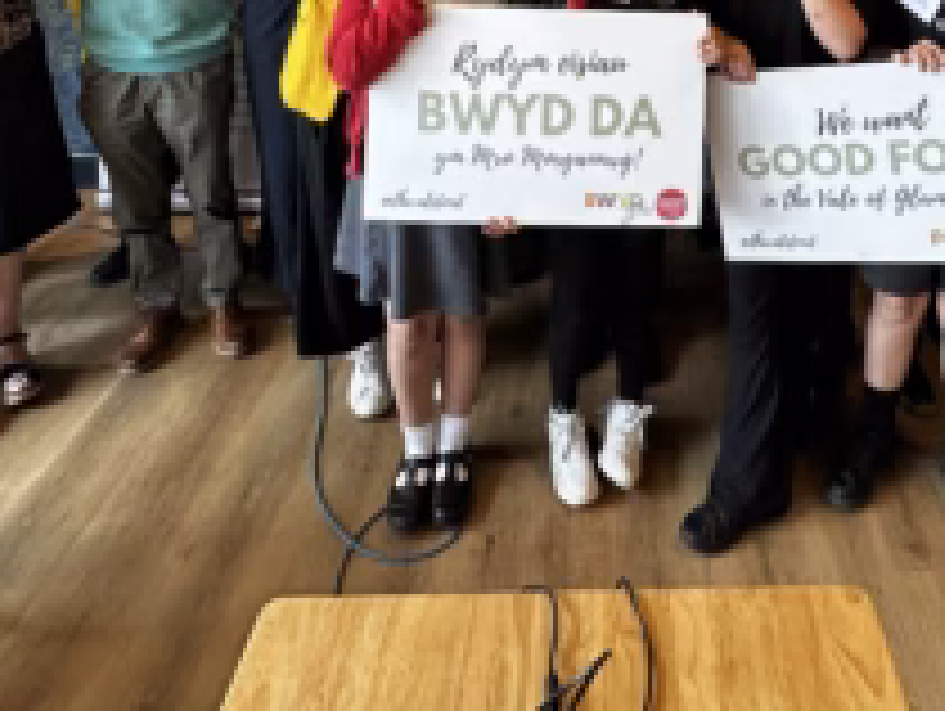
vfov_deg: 37.6
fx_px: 875
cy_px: -54
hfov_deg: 55.9
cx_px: 603
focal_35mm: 32
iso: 160
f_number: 2.2
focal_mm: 2.22
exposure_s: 1/50
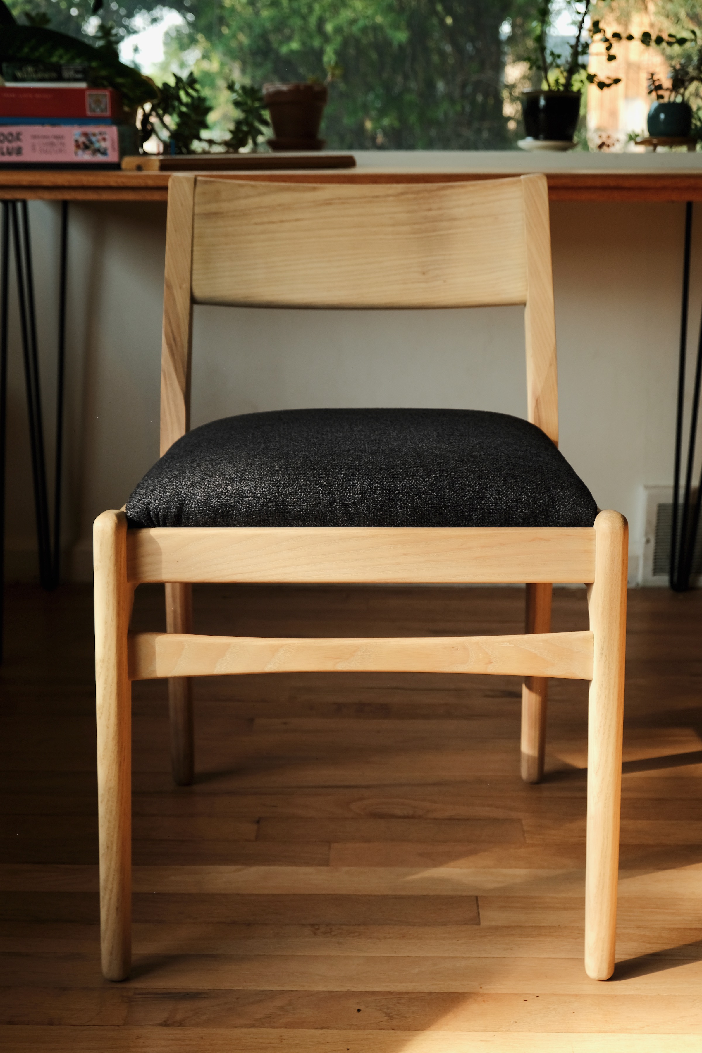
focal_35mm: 43
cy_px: 526
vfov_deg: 45.4
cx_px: 351
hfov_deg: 31.2
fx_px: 1258
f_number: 4.5
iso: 320
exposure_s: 1/40
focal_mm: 28.9
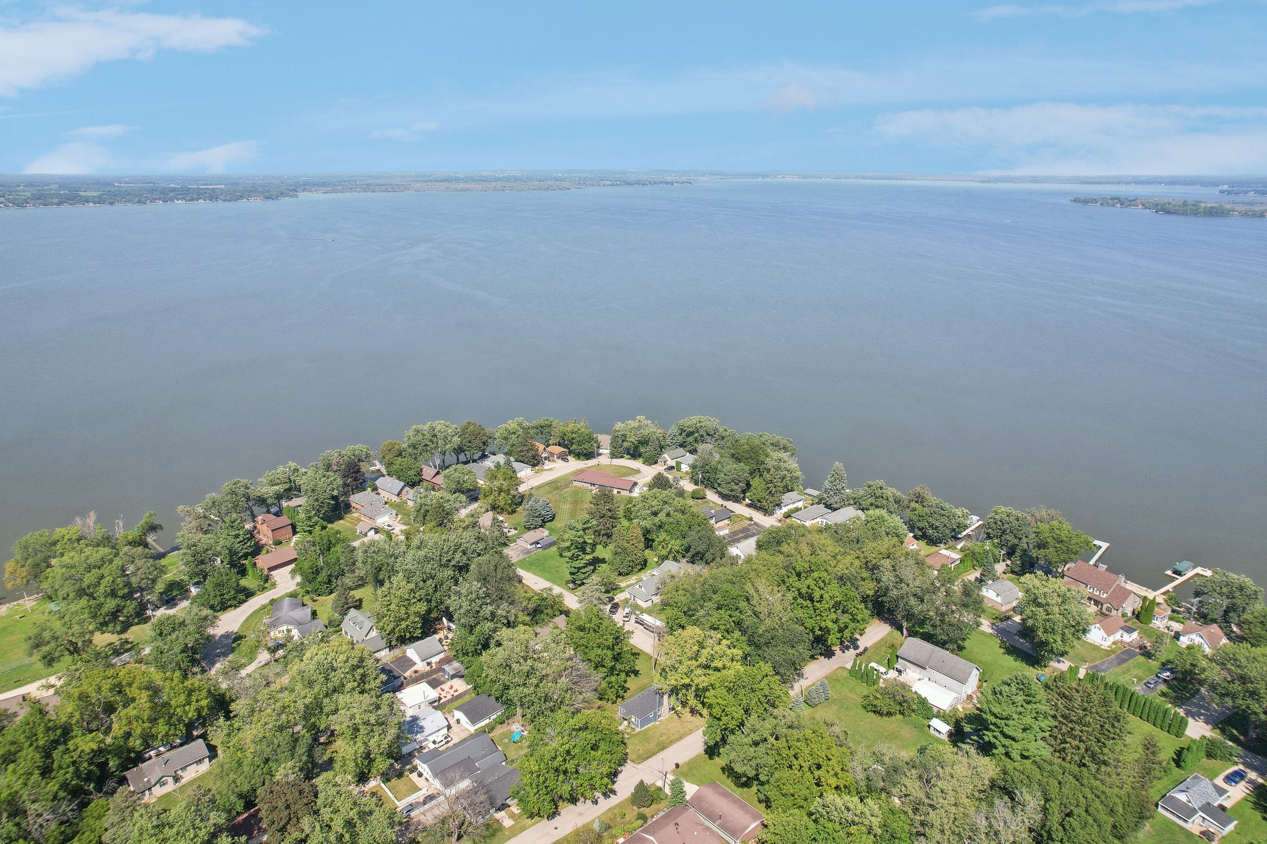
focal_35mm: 22
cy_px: 422
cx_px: 634
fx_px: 774
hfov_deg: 78.6
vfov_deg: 57.2
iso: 100
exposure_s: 1/1500
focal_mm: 8.4
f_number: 2.8
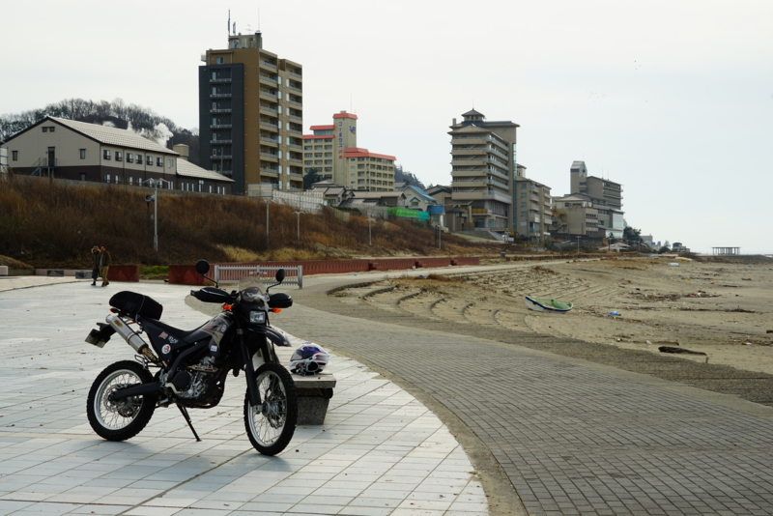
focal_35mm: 62
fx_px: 1332
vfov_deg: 21.9
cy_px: 258
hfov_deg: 32.4
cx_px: 386
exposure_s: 1/125
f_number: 11
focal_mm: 62
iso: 100
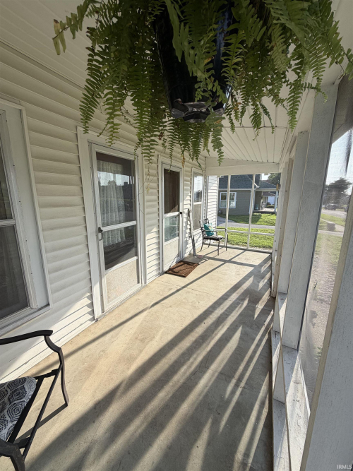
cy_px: 236
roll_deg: +0.0
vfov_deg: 102.1
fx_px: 190
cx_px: 176
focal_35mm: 14
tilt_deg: -11.1
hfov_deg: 85.7
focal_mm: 2.22
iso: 50
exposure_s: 1/502
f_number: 2.2
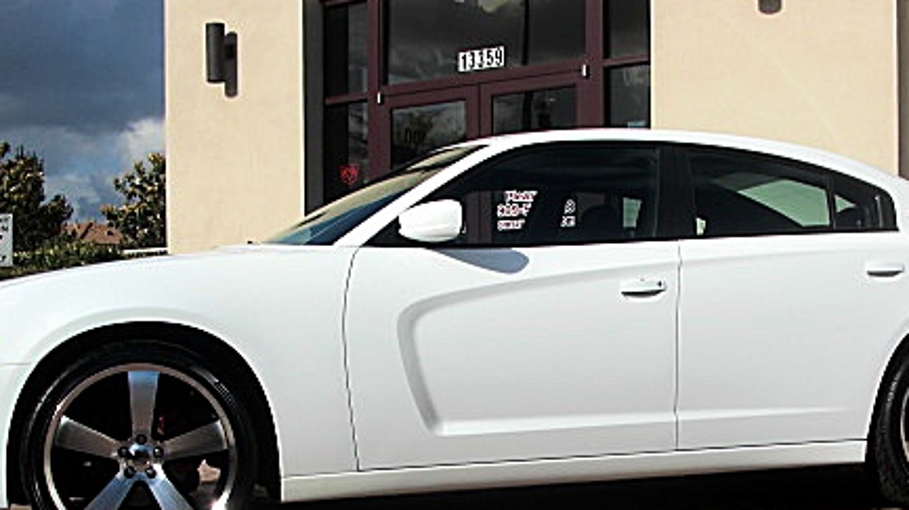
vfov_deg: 20.4
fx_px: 1397
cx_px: 516
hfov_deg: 36.0
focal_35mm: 58
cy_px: 439
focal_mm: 6.3
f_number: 7.9
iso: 50
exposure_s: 1/160
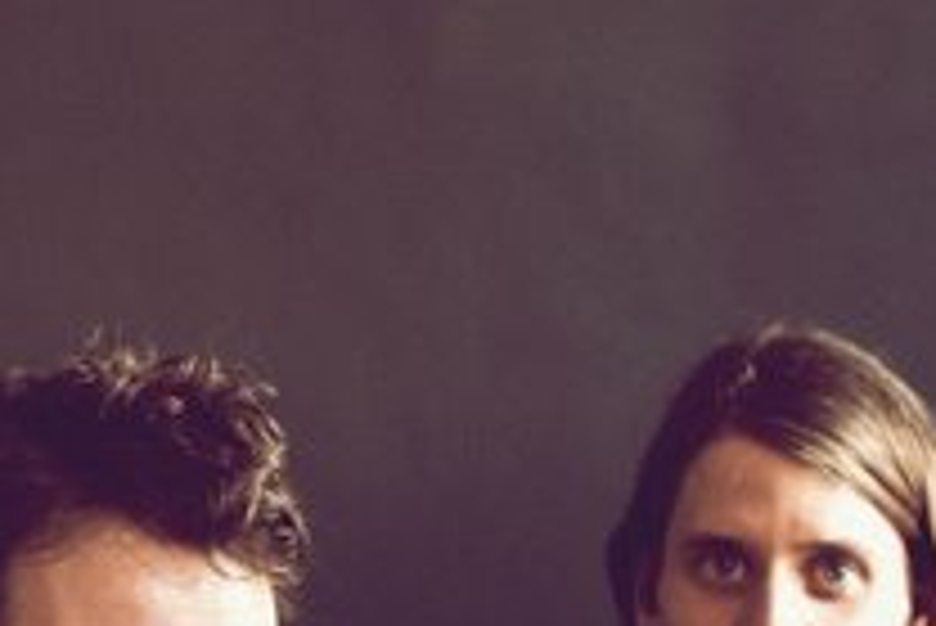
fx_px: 4371
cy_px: 646
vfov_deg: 8.1
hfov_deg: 12.1
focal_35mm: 168
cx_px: 54
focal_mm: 50
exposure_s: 1/100
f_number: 4
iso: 800
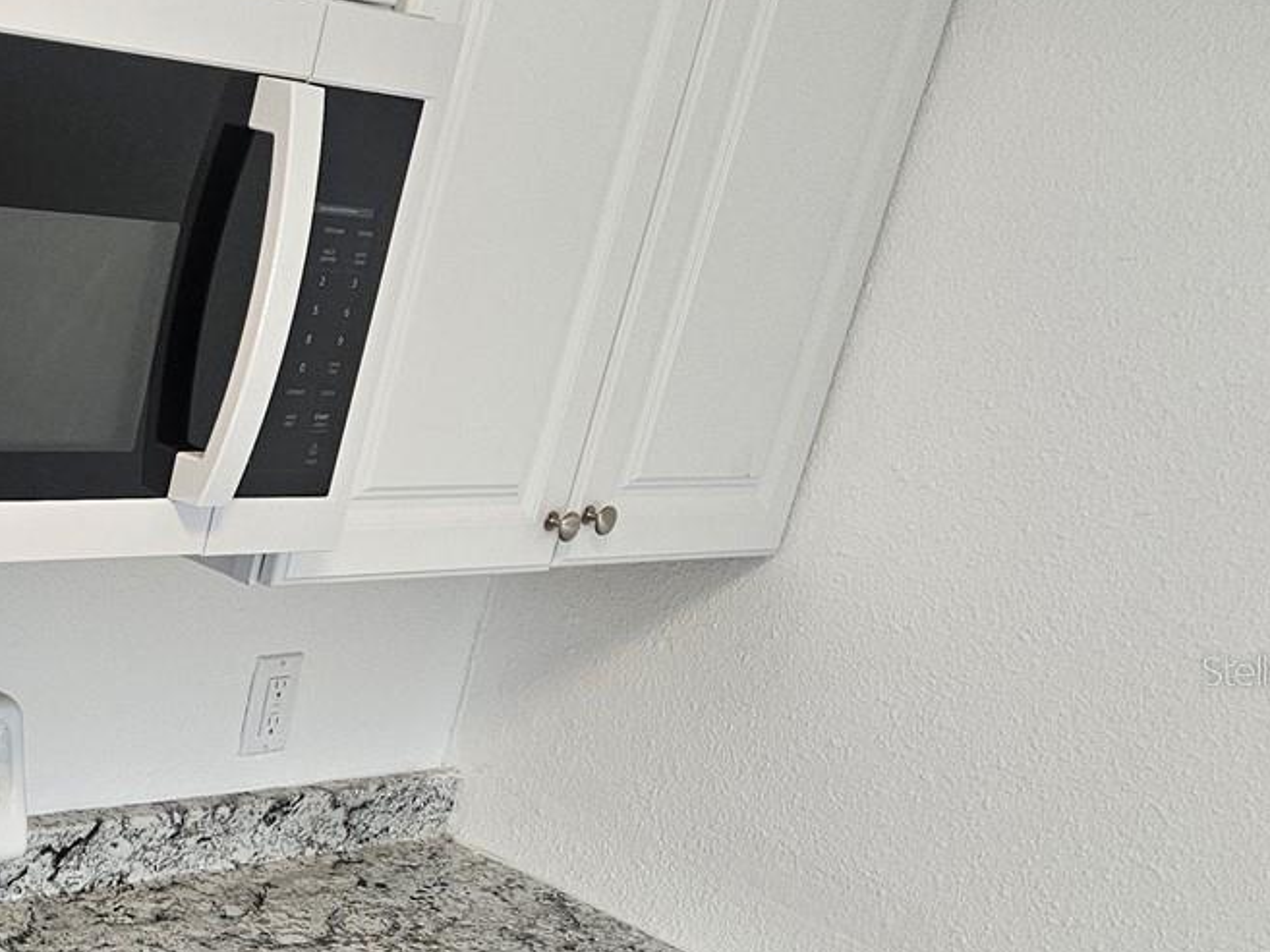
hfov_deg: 30.4
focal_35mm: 56
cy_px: 670
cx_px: -162
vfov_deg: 25.9
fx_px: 2055
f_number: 1.8
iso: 100
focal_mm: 5.4
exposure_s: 1/120
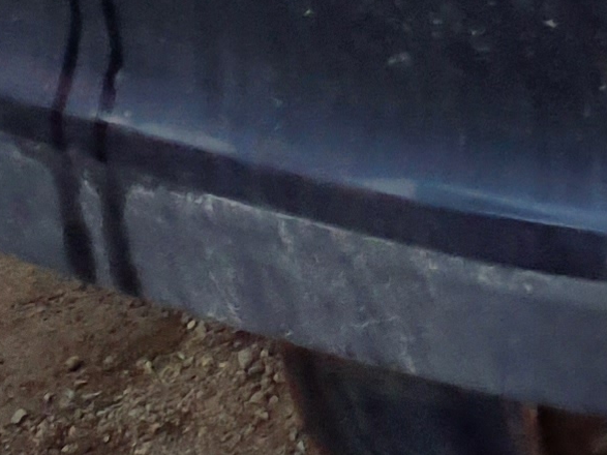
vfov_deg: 7.0
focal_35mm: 190
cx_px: 1063
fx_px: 3331
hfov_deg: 9.9
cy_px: -877
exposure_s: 1/340
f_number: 1.9
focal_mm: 3.58
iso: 40
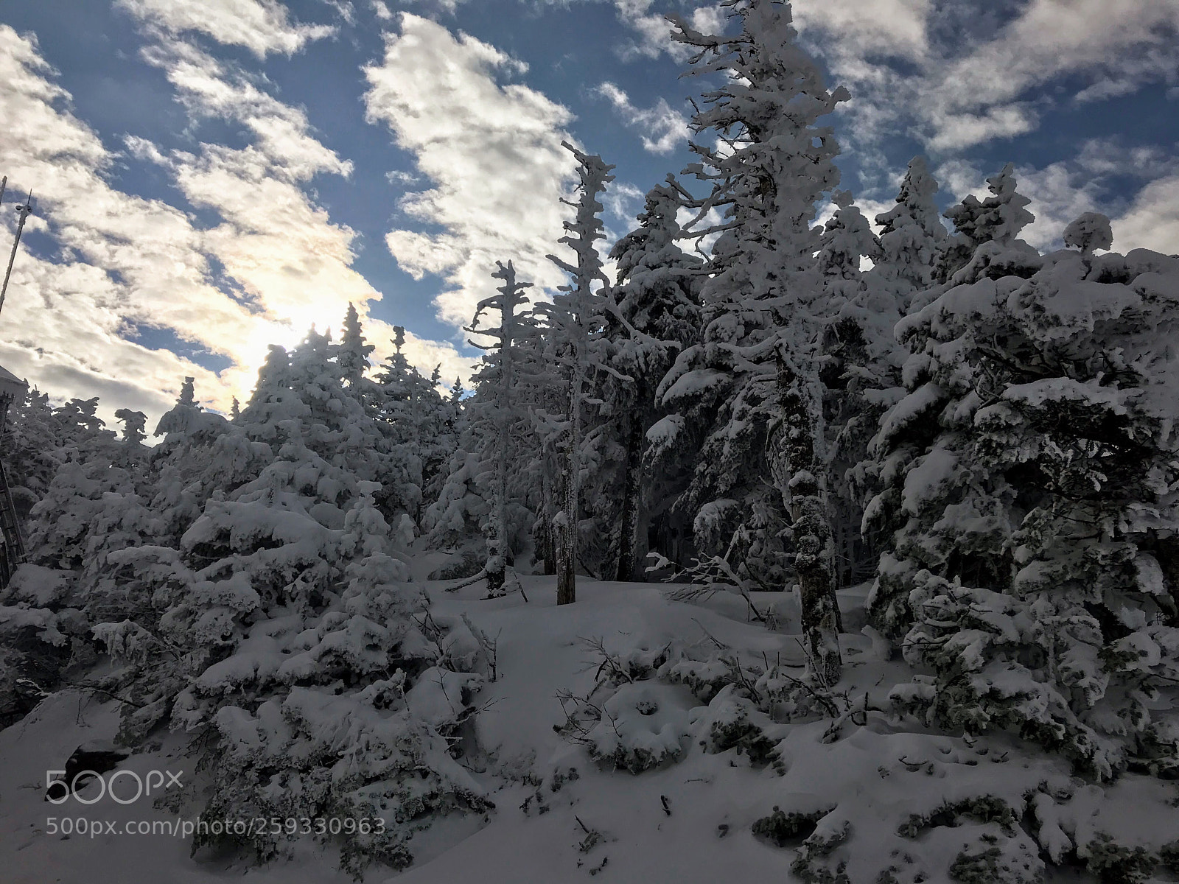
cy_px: 442
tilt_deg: +17.5
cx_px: 590
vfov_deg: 49.7
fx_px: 954
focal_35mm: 28
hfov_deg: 63.4
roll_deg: -3.4
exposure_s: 1/9615
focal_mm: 3.99
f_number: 1.8
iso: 25
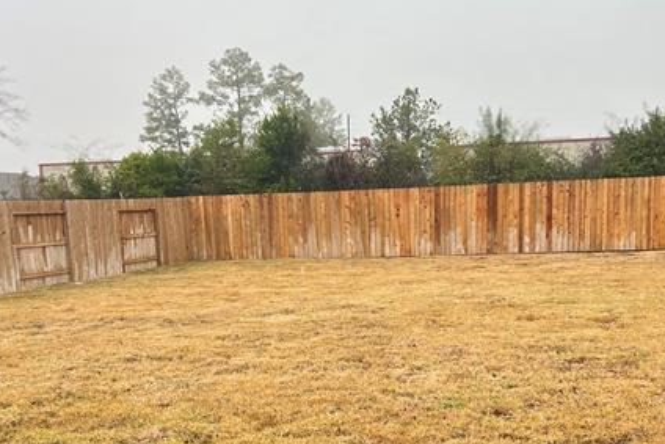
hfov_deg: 40.3
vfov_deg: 26.9
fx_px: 905
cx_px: 364
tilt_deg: -9.9
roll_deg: +1.7
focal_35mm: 49
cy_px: 372
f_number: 1.5
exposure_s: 1/241
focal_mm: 5.7
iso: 40
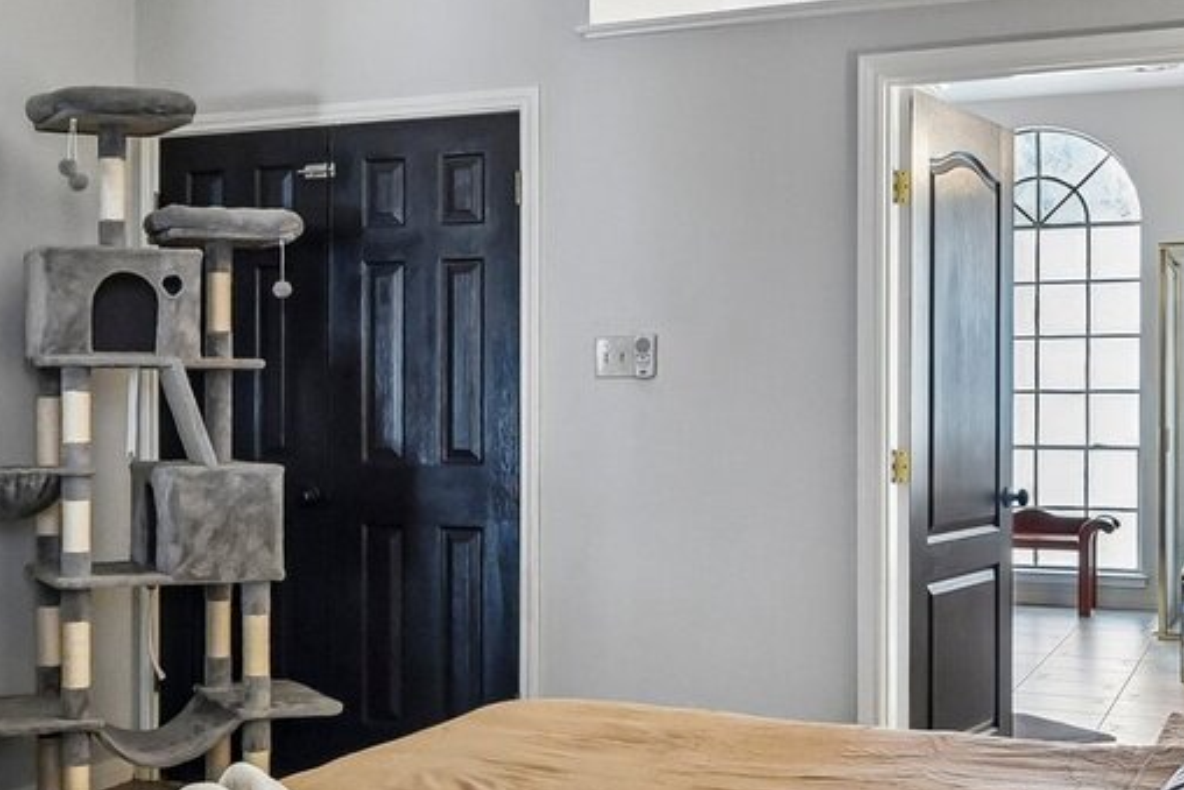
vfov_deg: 26.5
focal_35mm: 51
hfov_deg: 38.4
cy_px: 422
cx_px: 380
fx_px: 1678
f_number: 8
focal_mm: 16
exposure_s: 1/15
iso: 4000
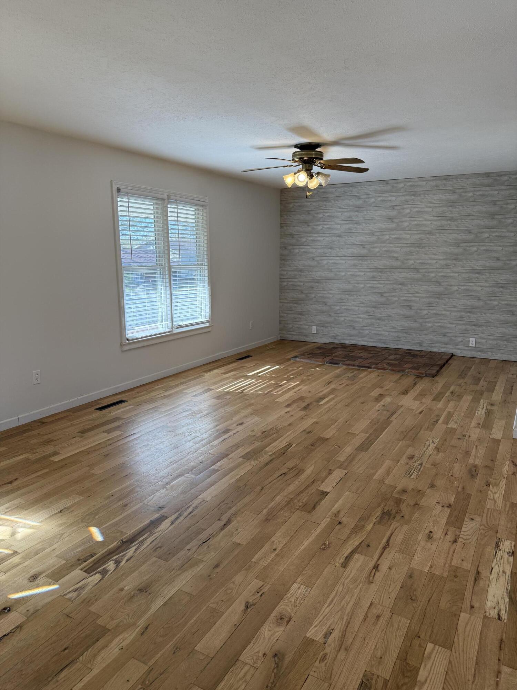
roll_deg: -0.1
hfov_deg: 56.8
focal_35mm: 24
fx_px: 478
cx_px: 258
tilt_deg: -10.0
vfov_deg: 71.6
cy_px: 345
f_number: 1.78
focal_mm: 6.76
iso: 125
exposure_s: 1/234
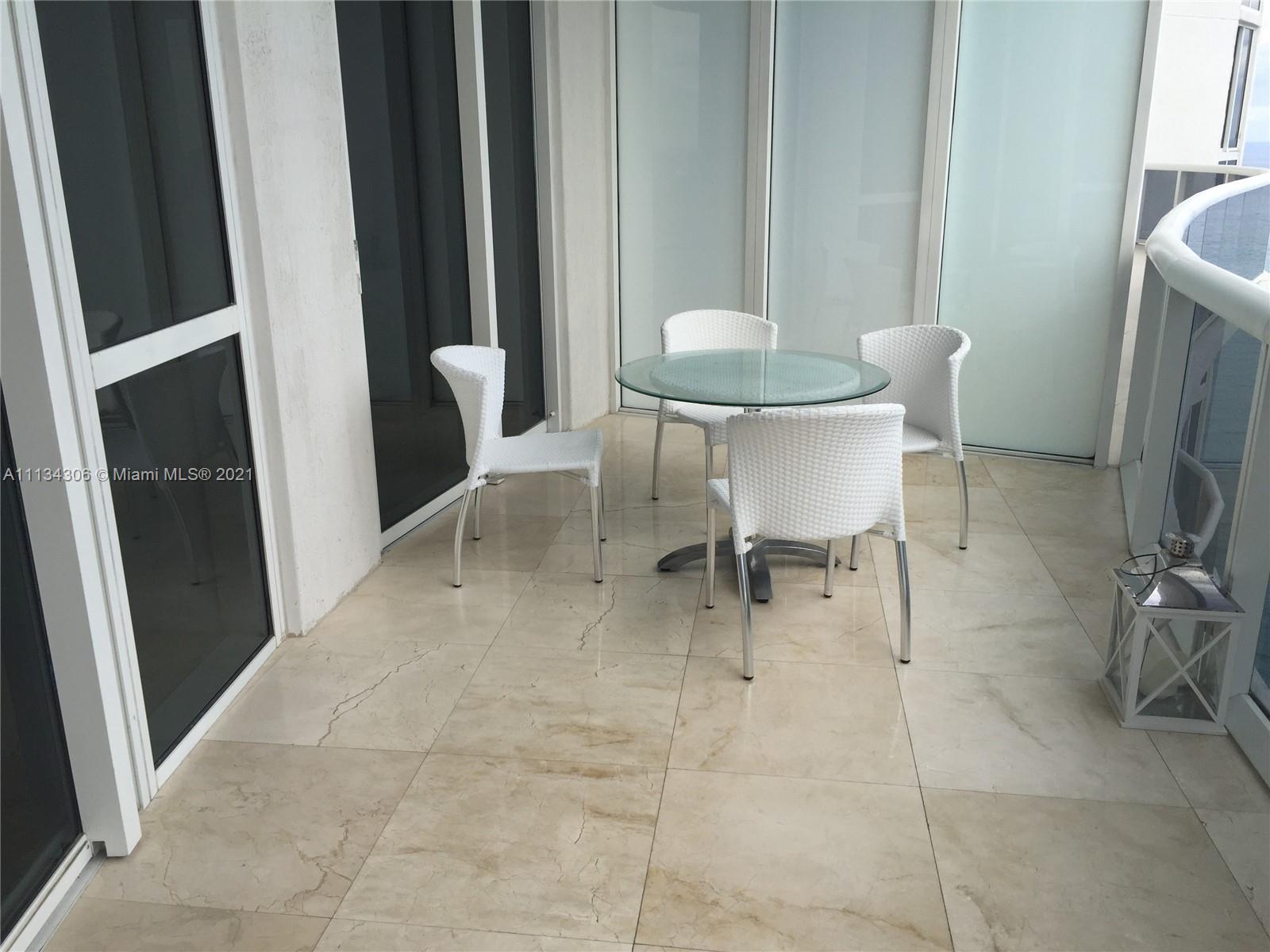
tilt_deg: -17.8
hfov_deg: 61.7
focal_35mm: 29
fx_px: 1064
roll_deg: -1.0
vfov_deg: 48.2
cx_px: 635
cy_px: 476
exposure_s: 1/608
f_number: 2.2
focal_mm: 4.15
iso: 32
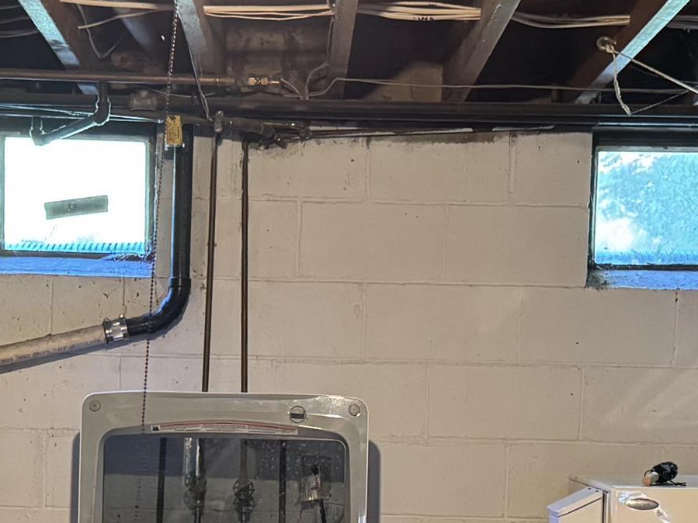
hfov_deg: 23.8
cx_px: 288
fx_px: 1653
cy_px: 538
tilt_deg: -4.9
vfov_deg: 17.5
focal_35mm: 82
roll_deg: -1.6
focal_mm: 6.76
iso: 640
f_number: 1.78
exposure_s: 1/60
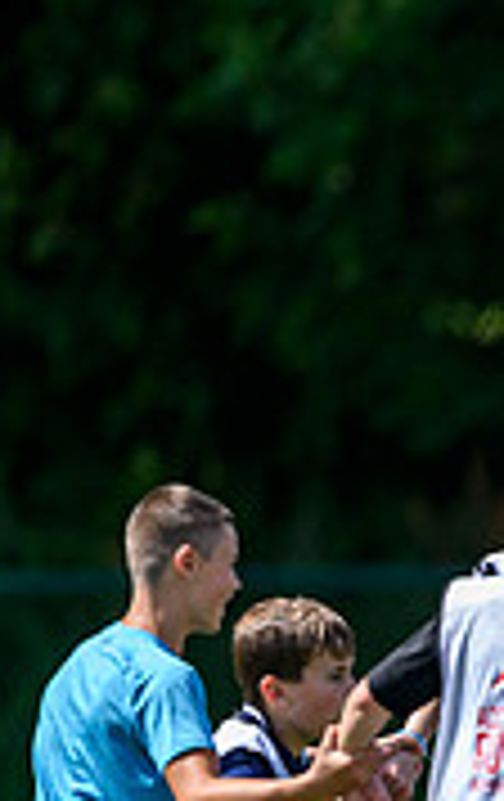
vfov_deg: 1.6
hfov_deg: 1.0
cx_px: 1151
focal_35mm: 1342
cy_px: 720
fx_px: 29351
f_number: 3.2
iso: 250
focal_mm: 400
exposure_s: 1/2000
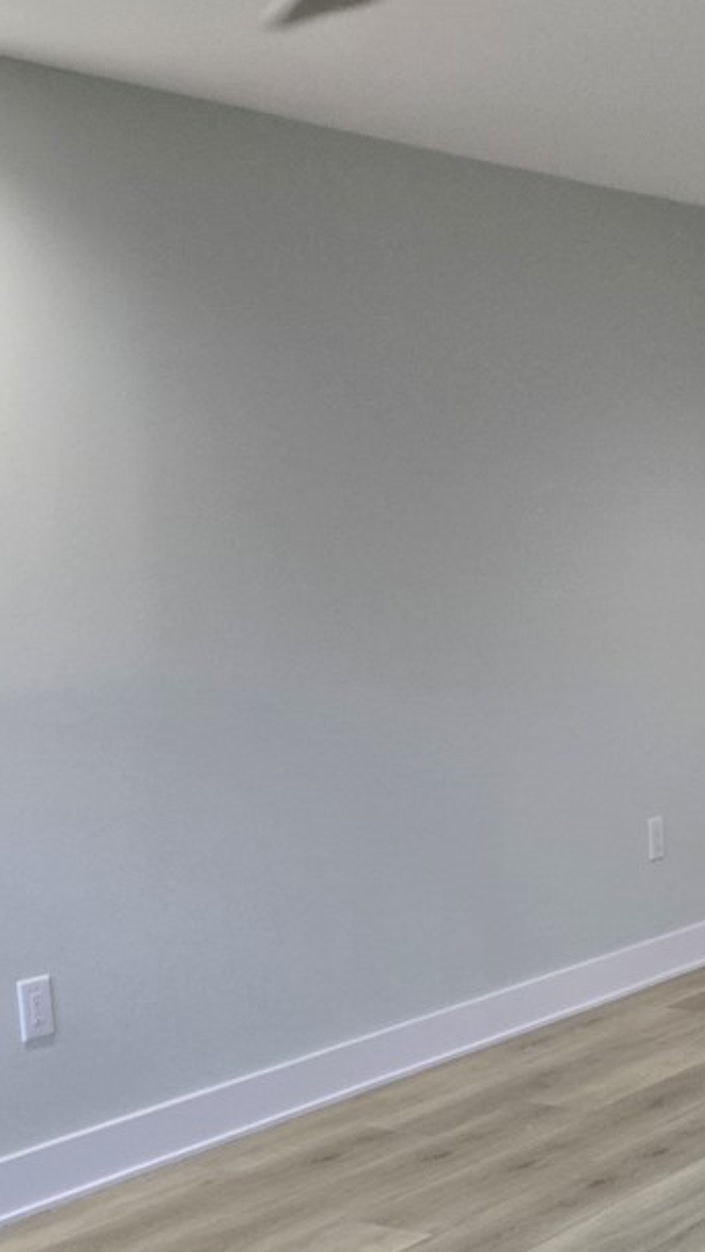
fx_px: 2191
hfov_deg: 18.1
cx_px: 588
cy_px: 1002
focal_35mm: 66
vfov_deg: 31.1
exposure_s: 1/120
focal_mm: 6.3
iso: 200
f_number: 1.7
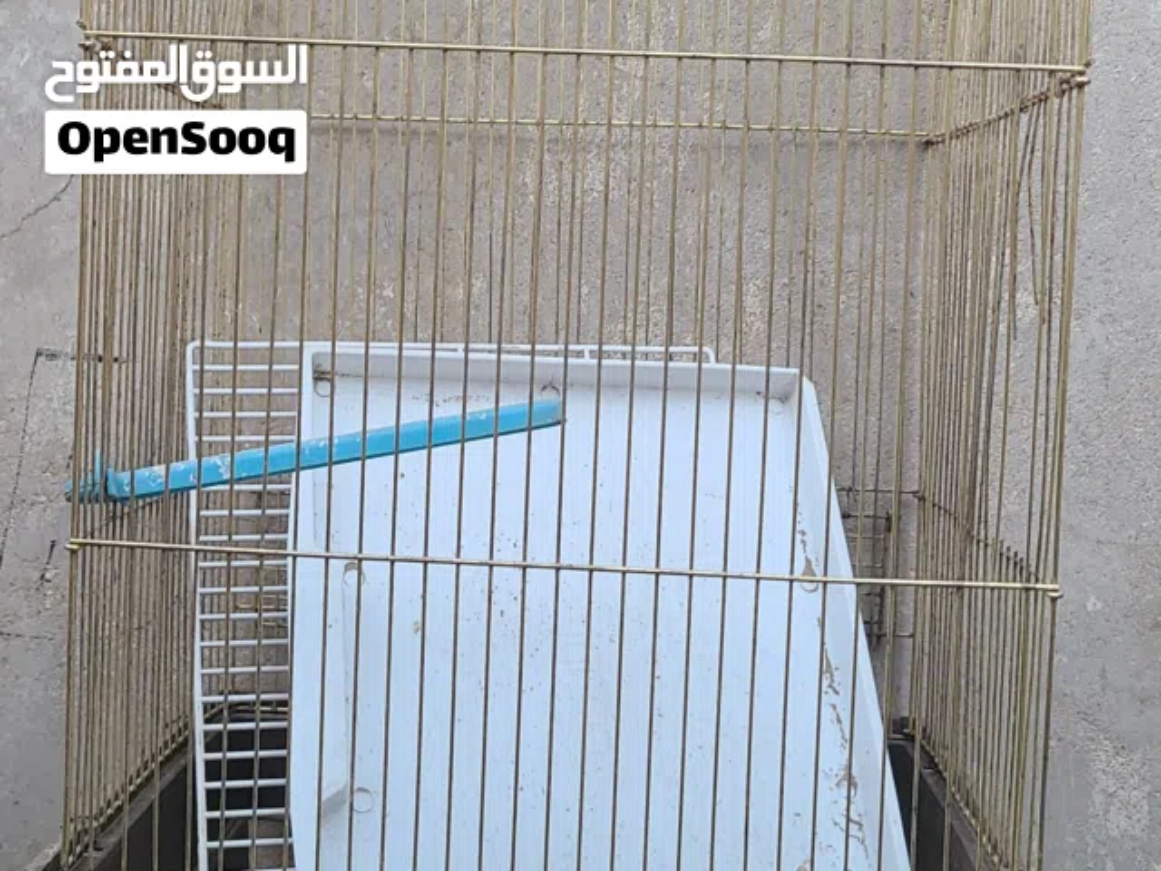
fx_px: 872
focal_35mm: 26
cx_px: 580
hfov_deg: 67.3
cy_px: 436
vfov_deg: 53.1
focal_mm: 5.4
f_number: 1.8
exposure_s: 1/60.2
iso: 125
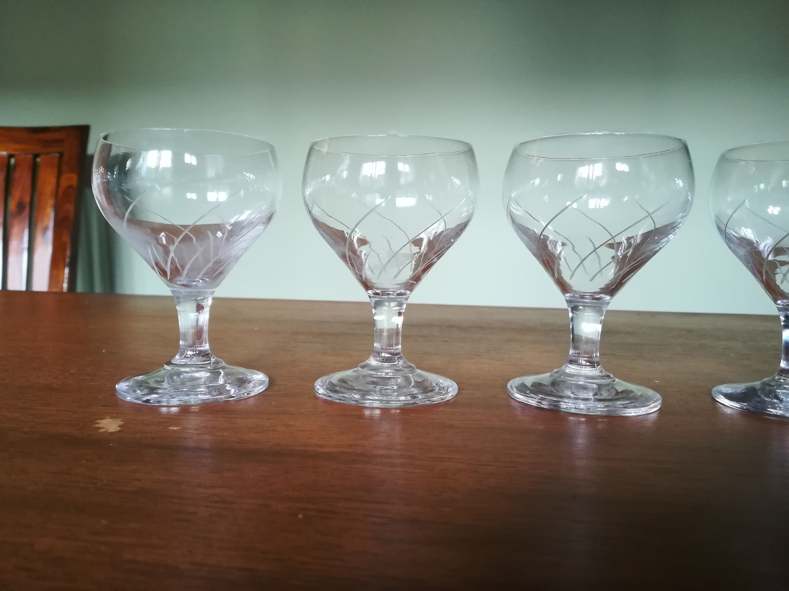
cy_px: 296
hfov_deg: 67.3
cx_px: 394
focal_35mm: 26
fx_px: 593
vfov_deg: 53.1
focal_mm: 3.83
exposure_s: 1/24
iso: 400
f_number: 2.2
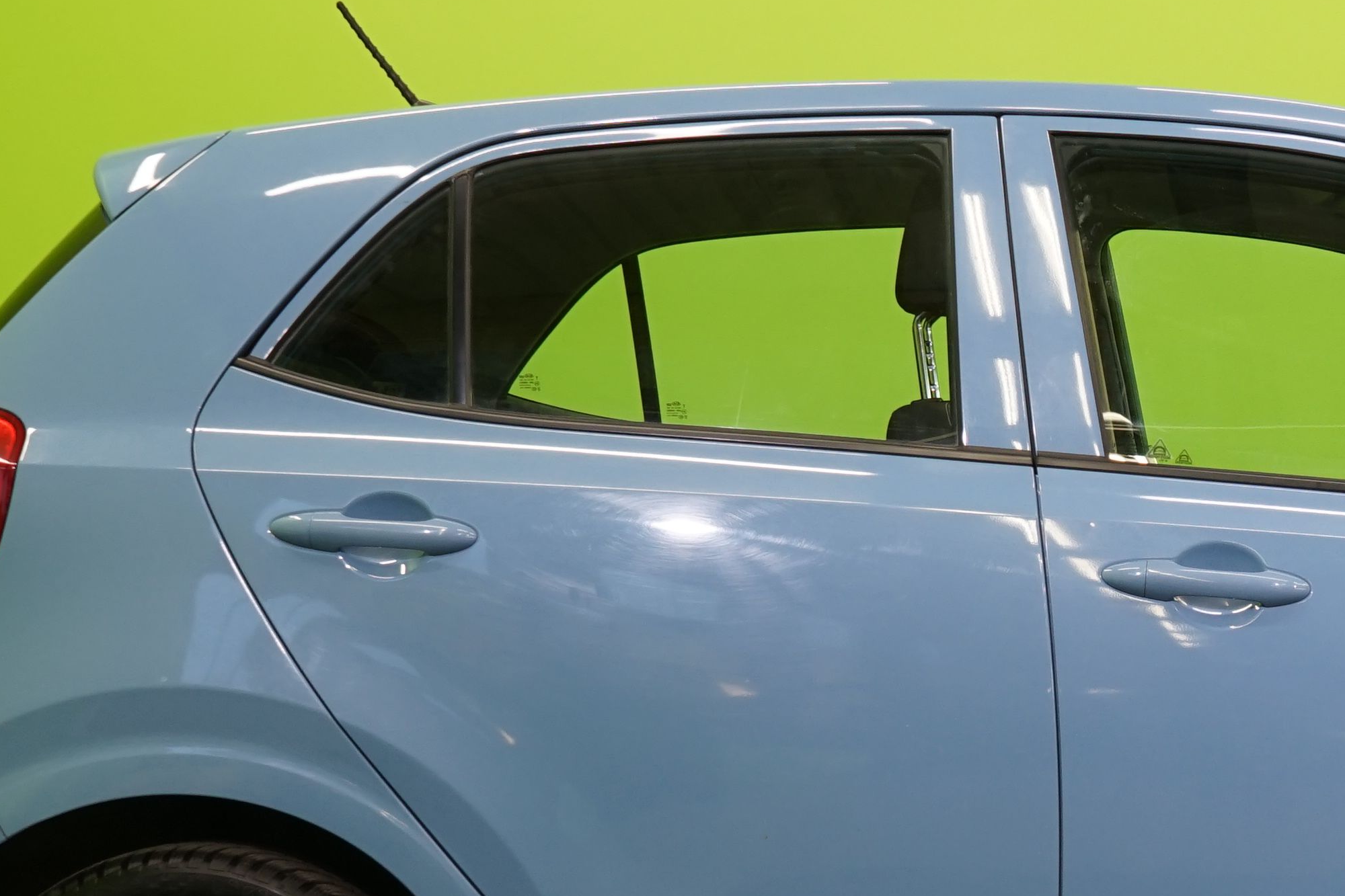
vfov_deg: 14.2
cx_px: 1260
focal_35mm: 96
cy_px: 657
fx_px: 3586
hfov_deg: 20.7
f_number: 6.3
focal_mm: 32
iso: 500
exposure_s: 1/30
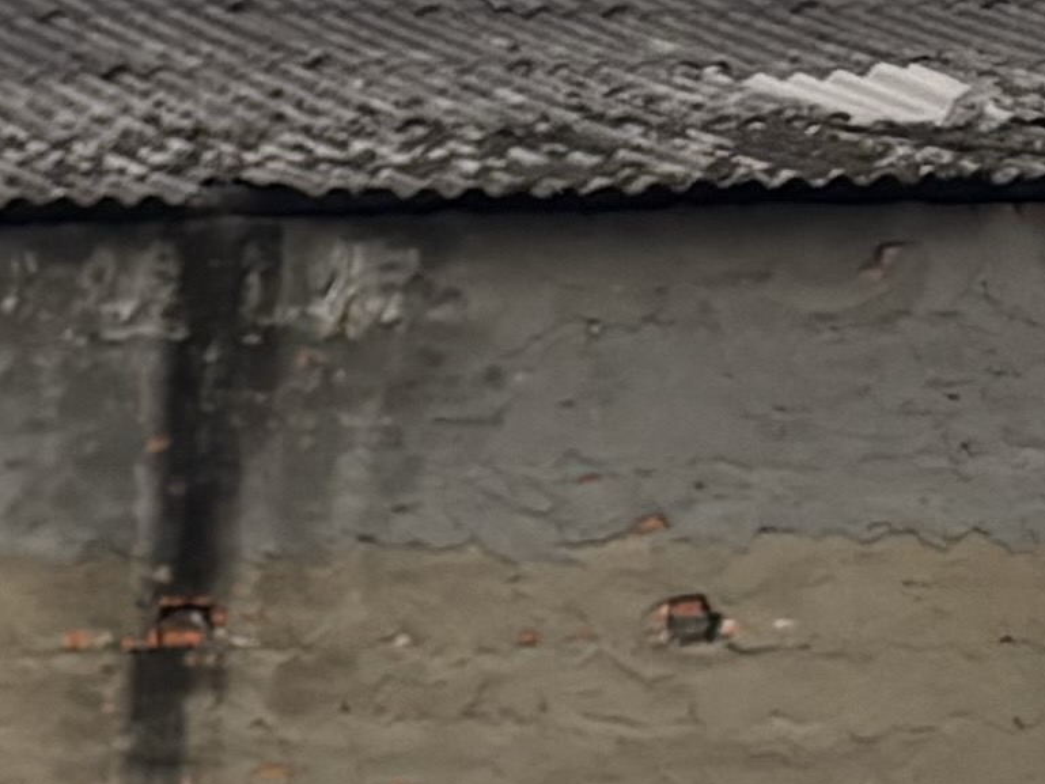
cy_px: 2145
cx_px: -2609
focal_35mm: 193
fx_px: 5827
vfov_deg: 7.1
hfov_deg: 8.0
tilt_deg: -10.4
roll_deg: -0.3
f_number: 1.6
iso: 50
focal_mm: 5.96
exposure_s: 1/641
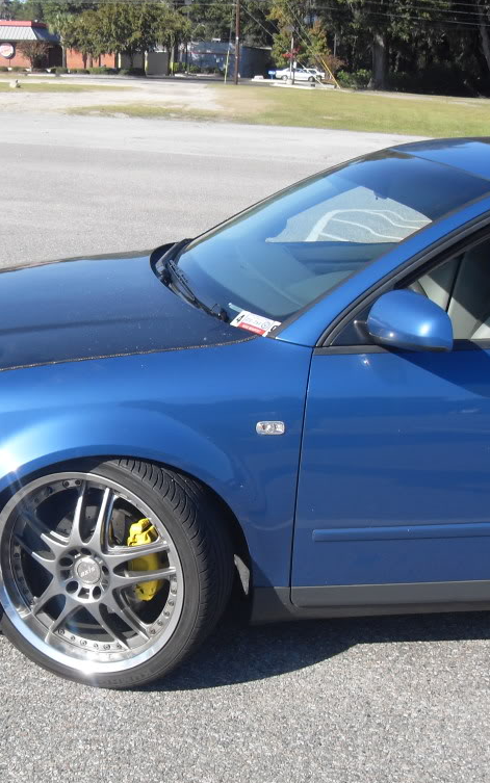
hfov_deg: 26.3
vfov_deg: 41.0
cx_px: 199
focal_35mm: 49
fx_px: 1046
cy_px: 395
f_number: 7
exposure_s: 1/125
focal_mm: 6.3
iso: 80
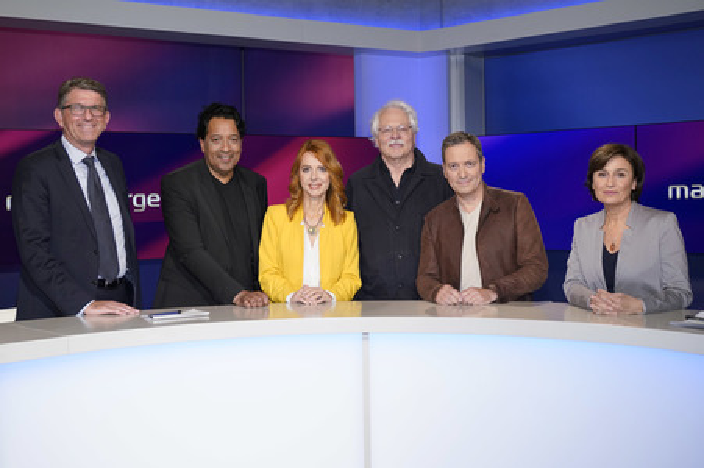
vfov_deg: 35.9
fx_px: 723
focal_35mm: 37
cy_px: 234
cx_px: 352
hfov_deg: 51.9
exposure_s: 1/160
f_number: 5
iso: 1600
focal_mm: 37
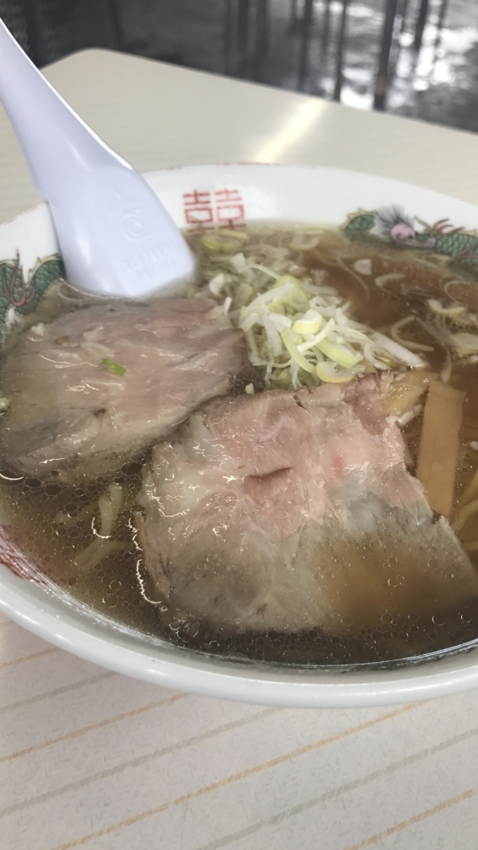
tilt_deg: -43.4
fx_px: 699
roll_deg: -3.3
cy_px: 427
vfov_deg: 62.6
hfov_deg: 37.6
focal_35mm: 31
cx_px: 290
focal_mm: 3.99
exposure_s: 1/147
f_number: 1.8
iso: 20
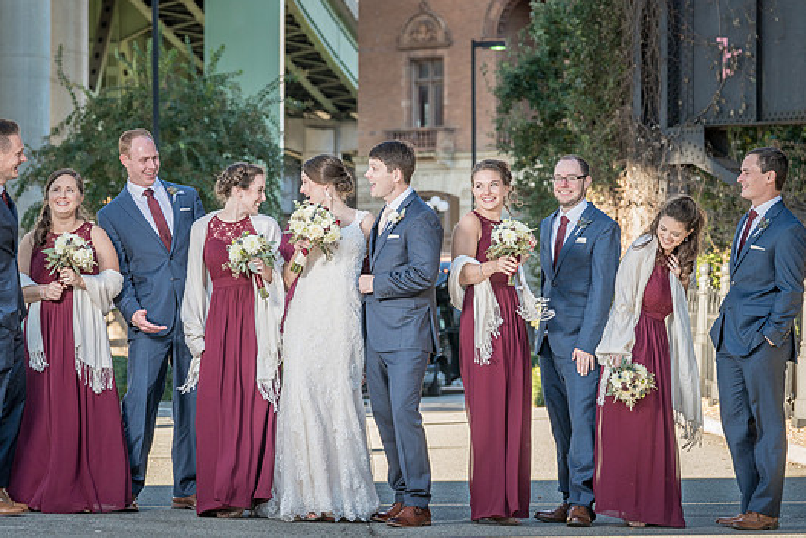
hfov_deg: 13.2
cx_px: 341
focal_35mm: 156
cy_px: 232
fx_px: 3494
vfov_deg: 8.8
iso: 400
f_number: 5.6
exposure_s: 1/200
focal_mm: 120
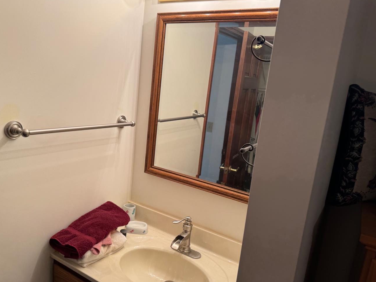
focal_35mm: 28
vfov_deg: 49.7
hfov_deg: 63.1
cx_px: 157
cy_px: 145
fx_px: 304
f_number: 1.78
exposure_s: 1/120
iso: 80
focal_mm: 6.76
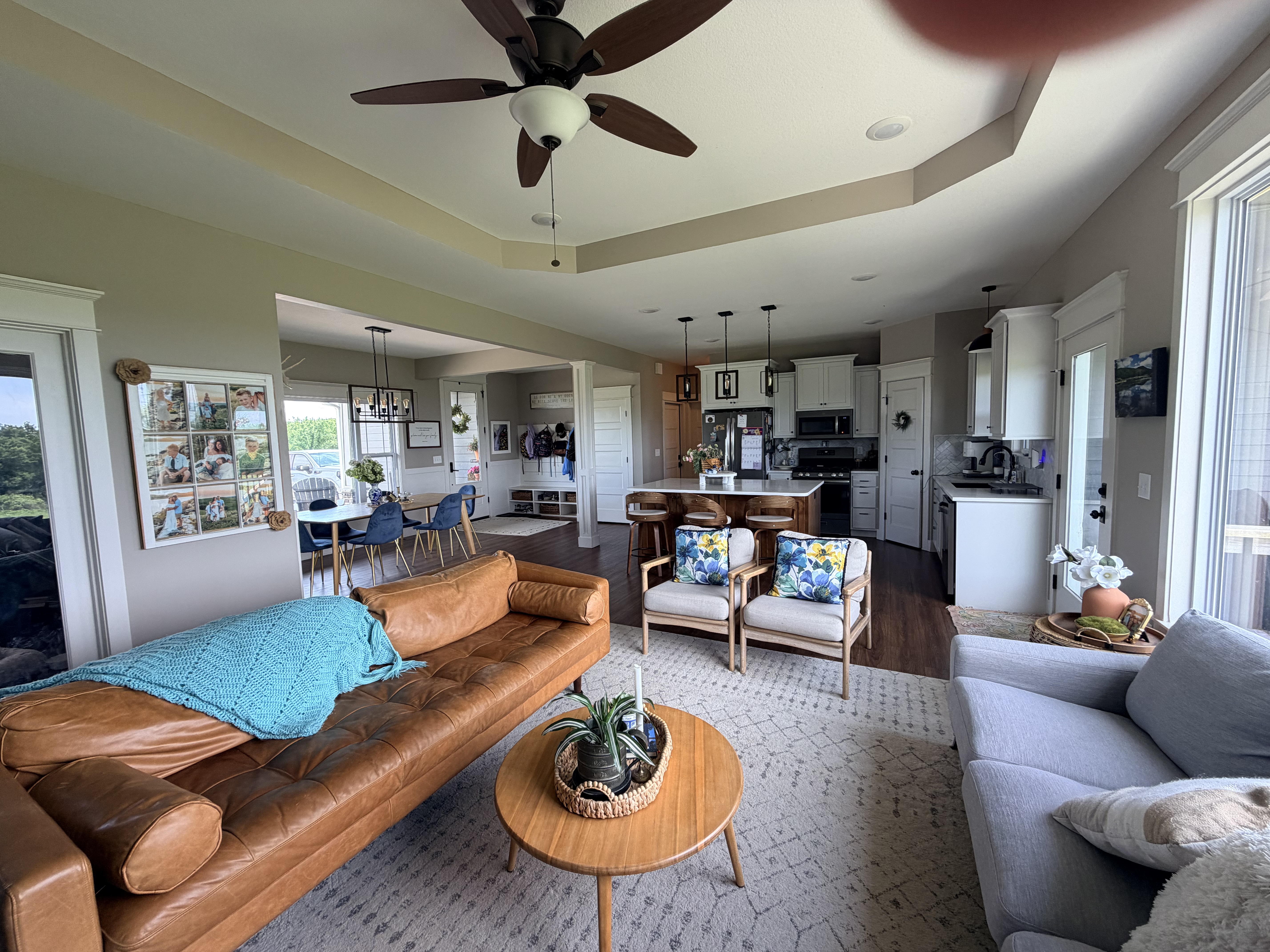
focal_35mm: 14
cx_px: 635
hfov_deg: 102.1
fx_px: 514
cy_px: 476
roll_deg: +1.8
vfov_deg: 85.7
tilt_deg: -4.9
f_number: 2.2
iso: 100
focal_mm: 2.22
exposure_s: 1/121
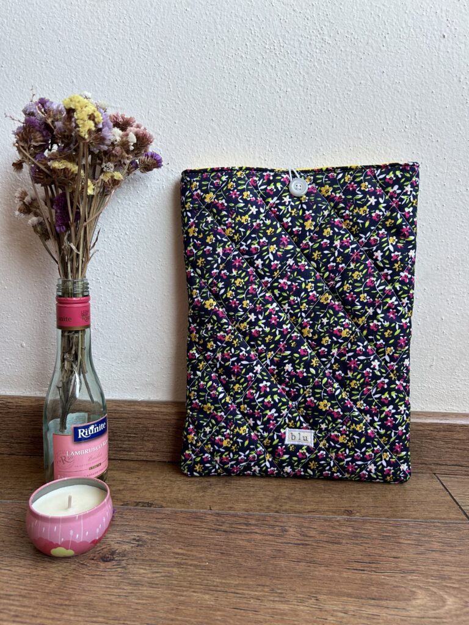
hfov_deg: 53.1
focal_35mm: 26
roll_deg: -1.9
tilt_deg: -8.9
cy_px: 312
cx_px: 234
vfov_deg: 67.3
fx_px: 470
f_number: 1.5
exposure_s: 1/121
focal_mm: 5.7
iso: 80
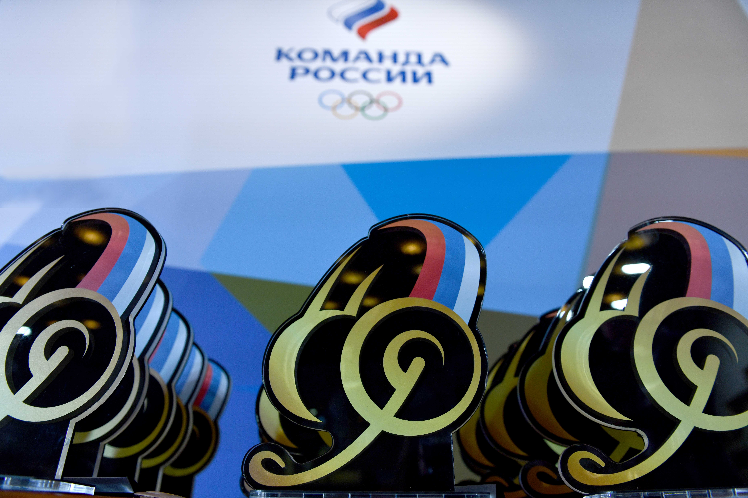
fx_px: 499
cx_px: 374
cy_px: 249
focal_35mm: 24
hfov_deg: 73.7
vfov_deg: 53.1
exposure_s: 1/250
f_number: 5
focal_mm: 24
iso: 800
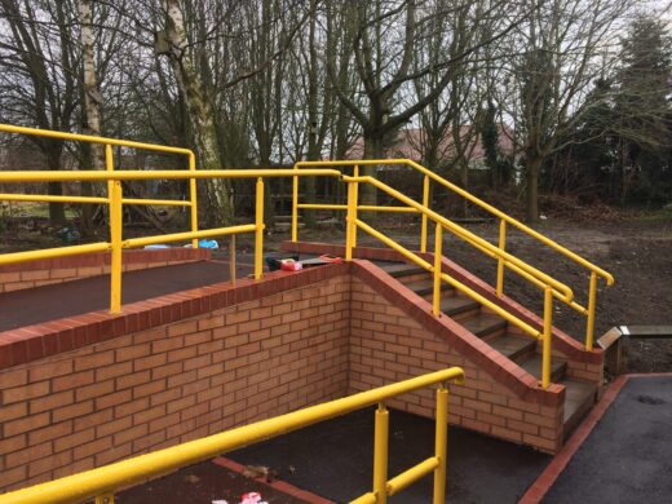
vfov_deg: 48.2
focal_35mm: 29
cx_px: 336
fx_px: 563
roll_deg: -2.1
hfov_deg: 61.7
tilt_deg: -6.3
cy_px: 252
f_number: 2.2
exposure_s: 1/342
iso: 32
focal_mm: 4.15
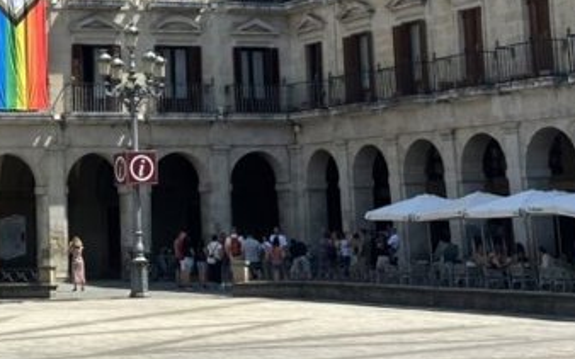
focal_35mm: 104
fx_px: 1629
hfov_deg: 19.6
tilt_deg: +9.2
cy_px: -43
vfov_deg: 12.3
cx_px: 44
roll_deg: +1.2
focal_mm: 6.86
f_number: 1.78
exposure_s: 1/3155
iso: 64
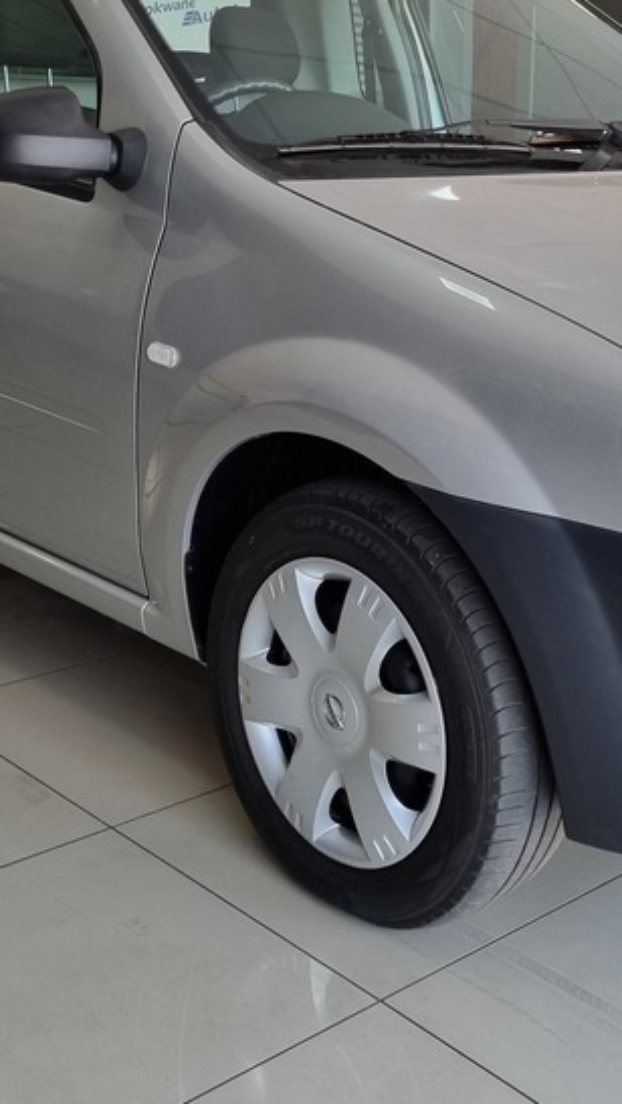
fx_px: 1553
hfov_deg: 22.5
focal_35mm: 53
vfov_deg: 38.6
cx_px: 444
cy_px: 343
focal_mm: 5.4
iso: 80
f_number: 1.8
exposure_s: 1/100
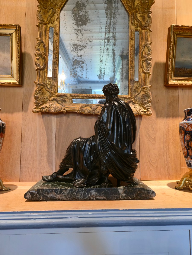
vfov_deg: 73.9
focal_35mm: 23
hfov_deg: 58.9
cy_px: 128
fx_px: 170
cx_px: 96
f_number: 1.8
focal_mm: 5.4
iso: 200
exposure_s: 1/50
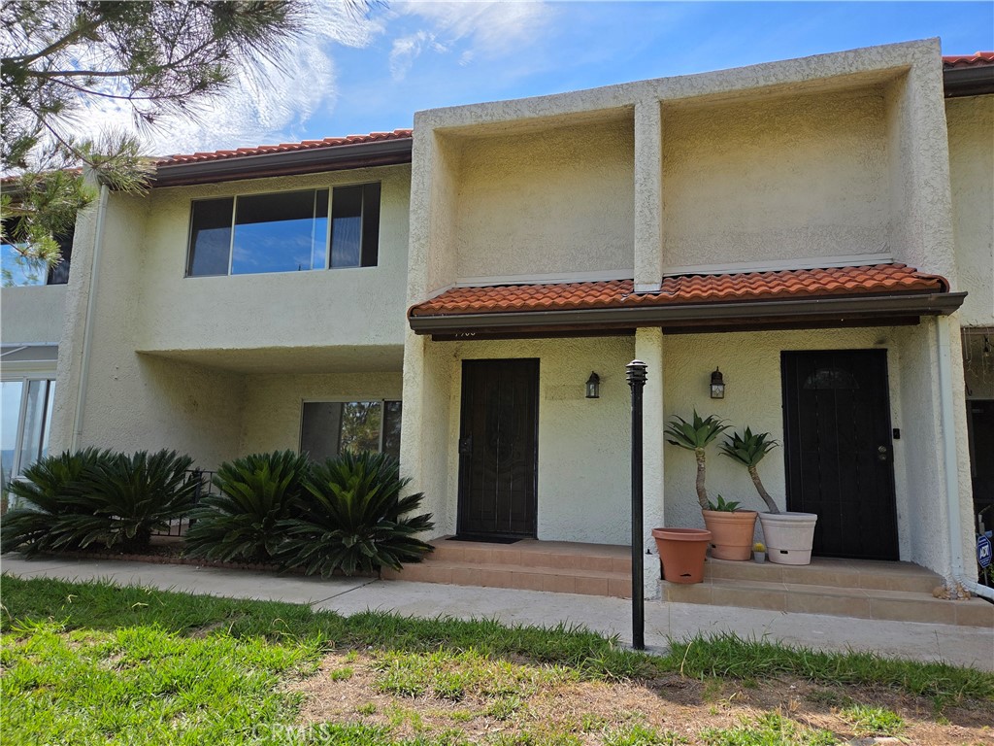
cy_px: 373
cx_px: 497
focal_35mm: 23
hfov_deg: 73.9
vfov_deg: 58.9
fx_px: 660
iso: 80
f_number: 1.8
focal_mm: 5.4
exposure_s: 1/5129
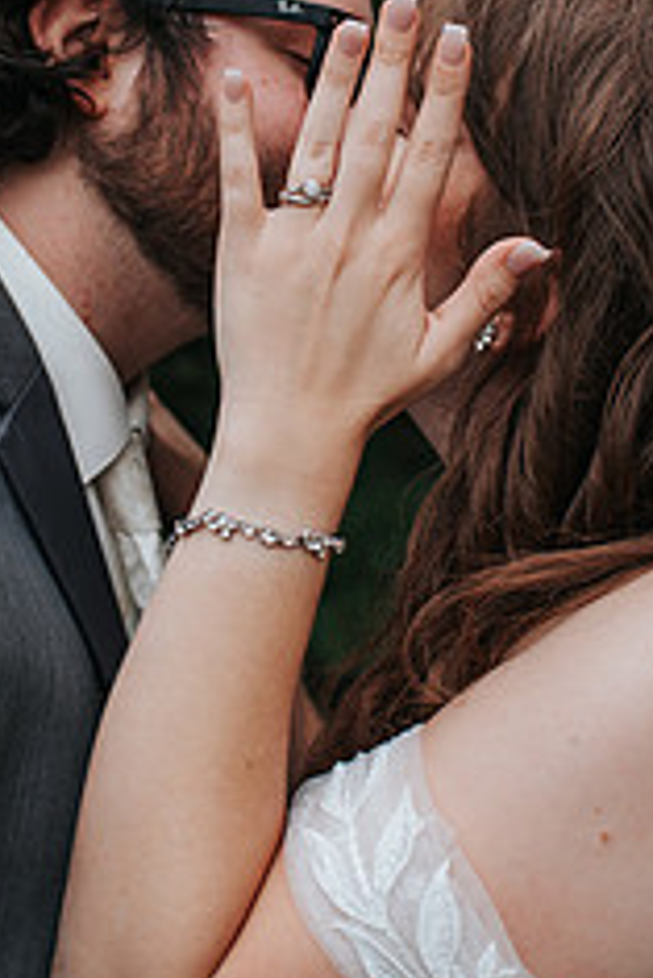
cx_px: 299
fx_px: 1820
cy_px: 279
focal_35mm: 67
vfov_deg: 29.7
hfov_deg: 20.3
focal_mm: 35
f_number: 3.2
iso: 220
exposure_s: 1/1000
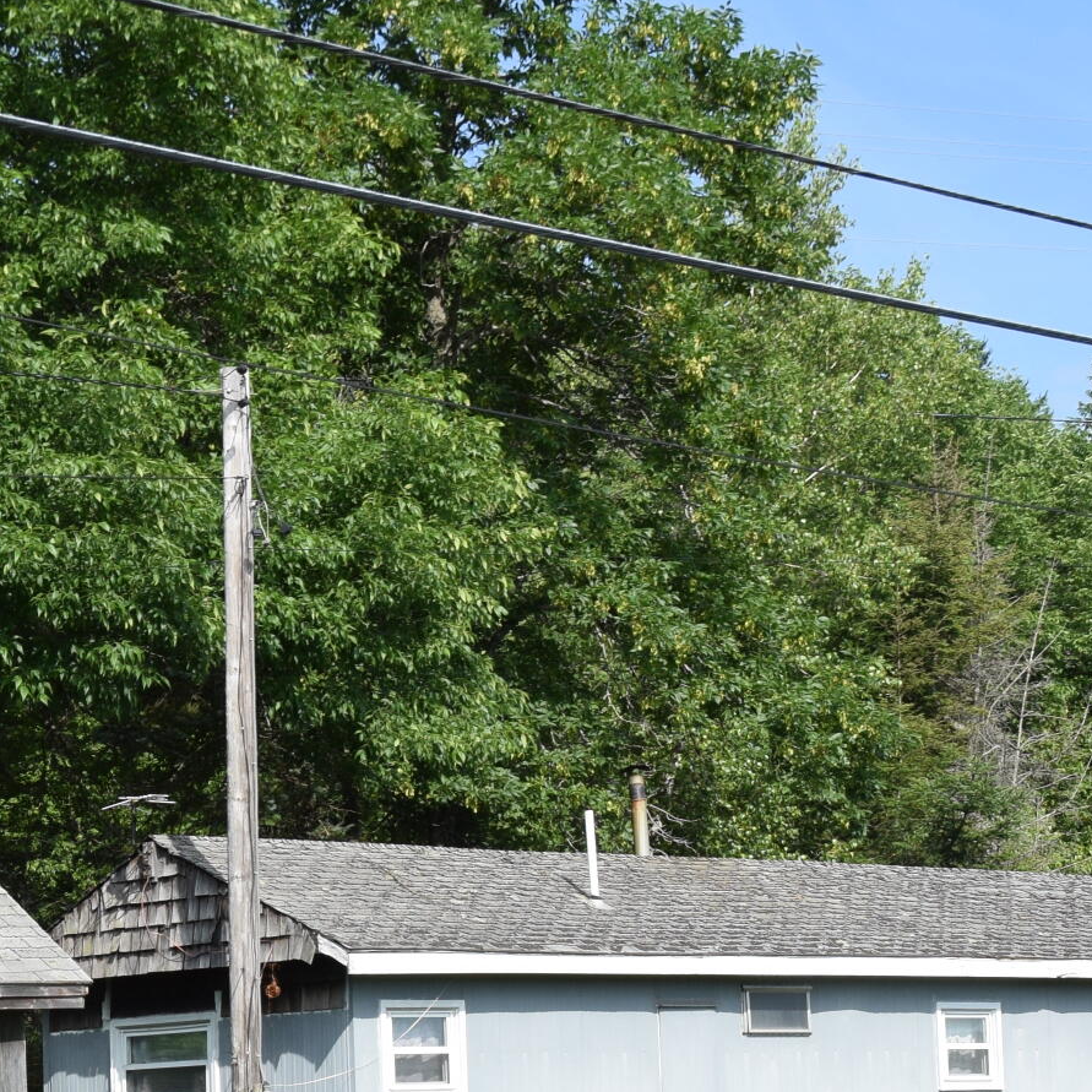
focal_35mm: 103
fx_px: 3676
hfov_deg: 16.8
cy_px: 998
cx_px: 268
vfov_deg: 16.7
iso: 200
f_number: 10
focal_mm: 24
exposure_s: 1/400
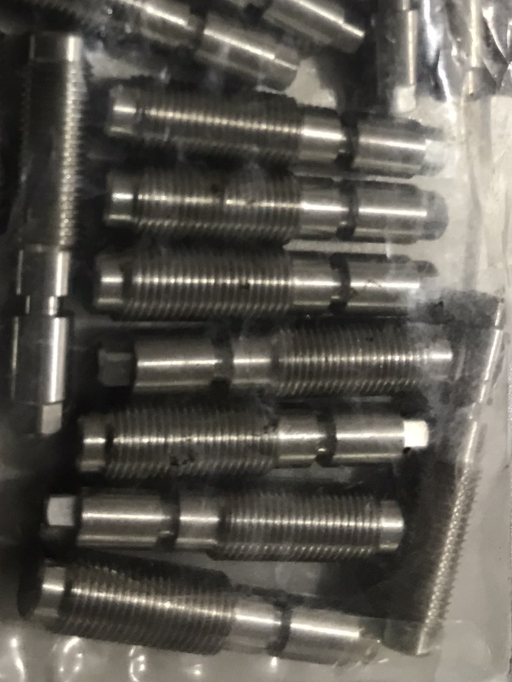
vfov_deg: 30.0
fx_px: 1222
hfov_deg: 23.6
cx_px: 210
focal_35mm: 62
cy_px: 80
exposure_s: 1/17
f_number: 1.8
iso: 50
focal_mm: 3.99
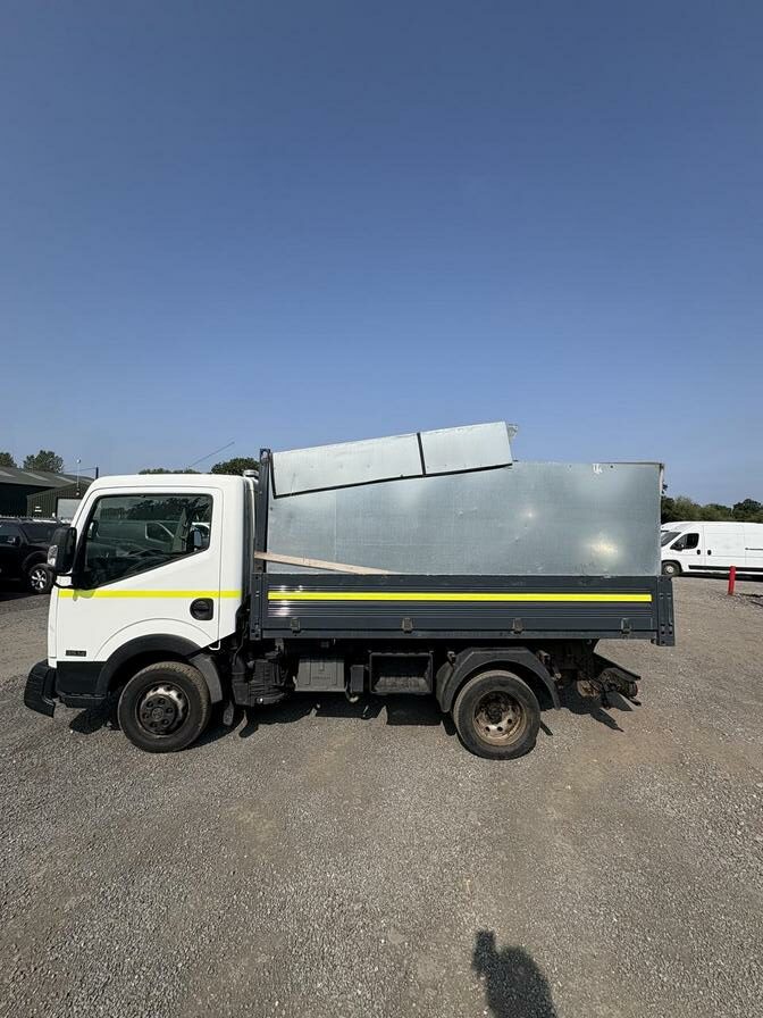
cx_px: 382
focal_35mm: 14
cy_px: 509
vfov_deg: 102.1
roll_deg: +0.1
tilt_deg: +7.3
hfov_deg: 85.7
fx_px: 411
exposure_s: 1/3390
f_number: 2.2
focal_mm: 2.22
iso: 50
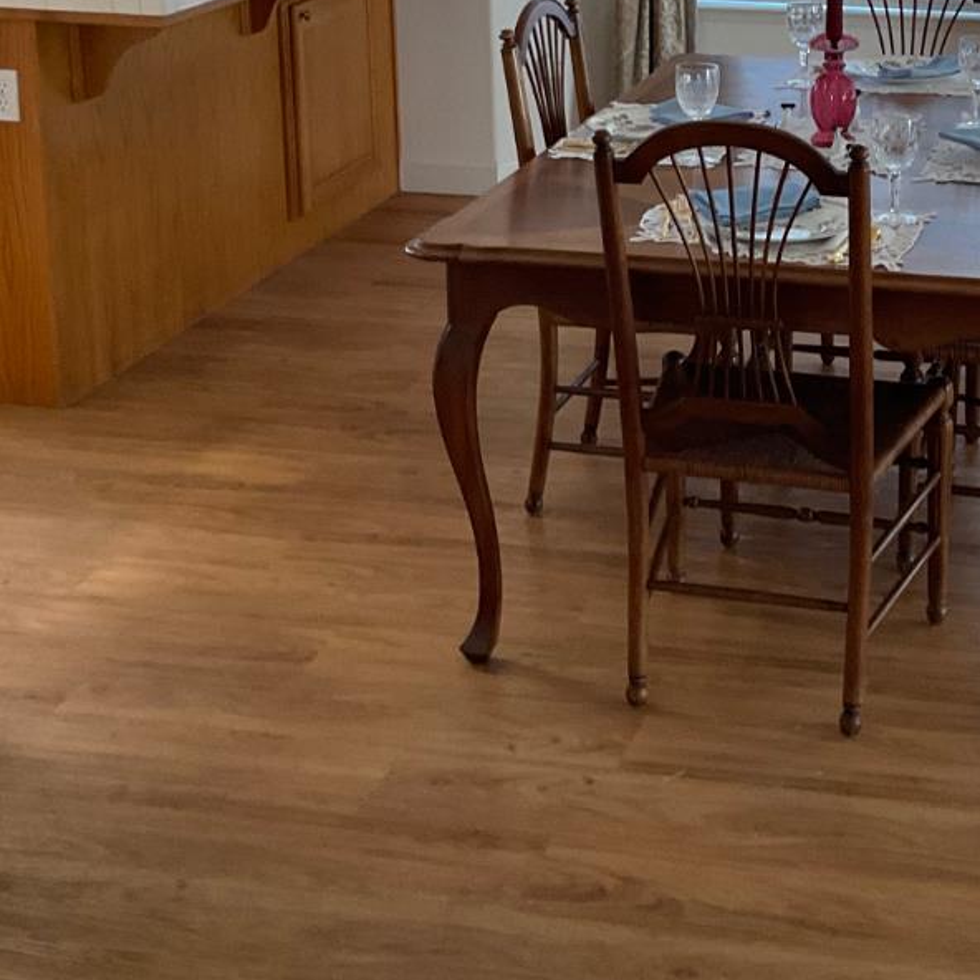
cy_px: 137
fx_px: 2082
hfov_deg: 25.9
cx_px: 805
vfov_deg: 25.8
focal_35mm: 65
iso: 100
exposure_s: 1/60
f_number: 1.8
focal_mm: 3
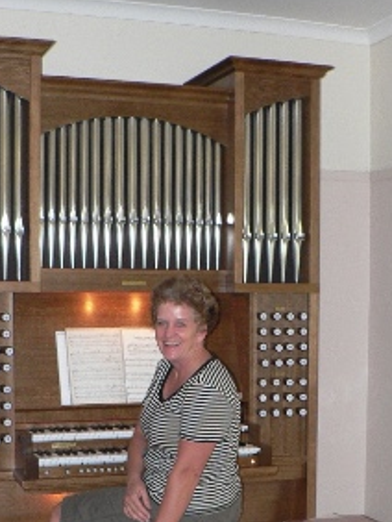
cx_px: 200
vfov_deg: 29.7
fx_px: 965
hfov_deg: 23.0
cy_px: 396
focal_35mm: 64
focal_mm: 6
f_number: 2.8
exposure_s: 1/60
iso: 200
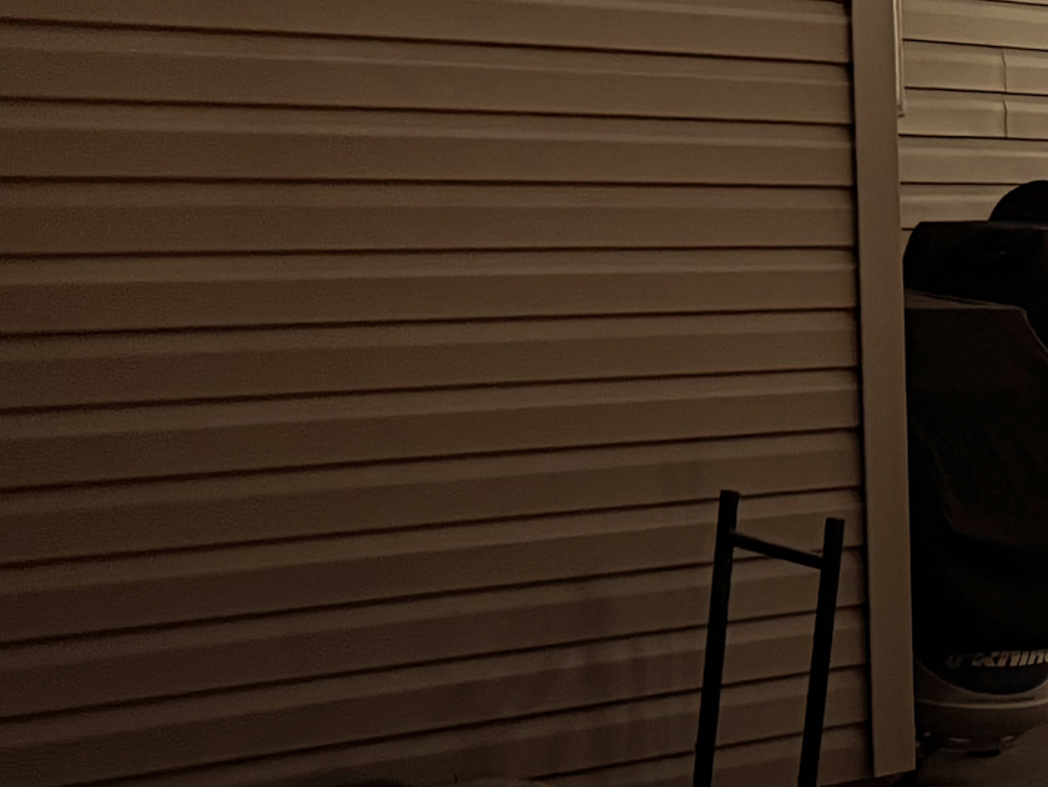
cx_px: 1746
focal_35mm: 104
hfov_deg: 16.5
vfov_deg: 14.2
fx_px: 3149
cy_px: 605
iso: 1250
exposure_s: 1/24
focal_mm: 6.76
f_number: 1.78
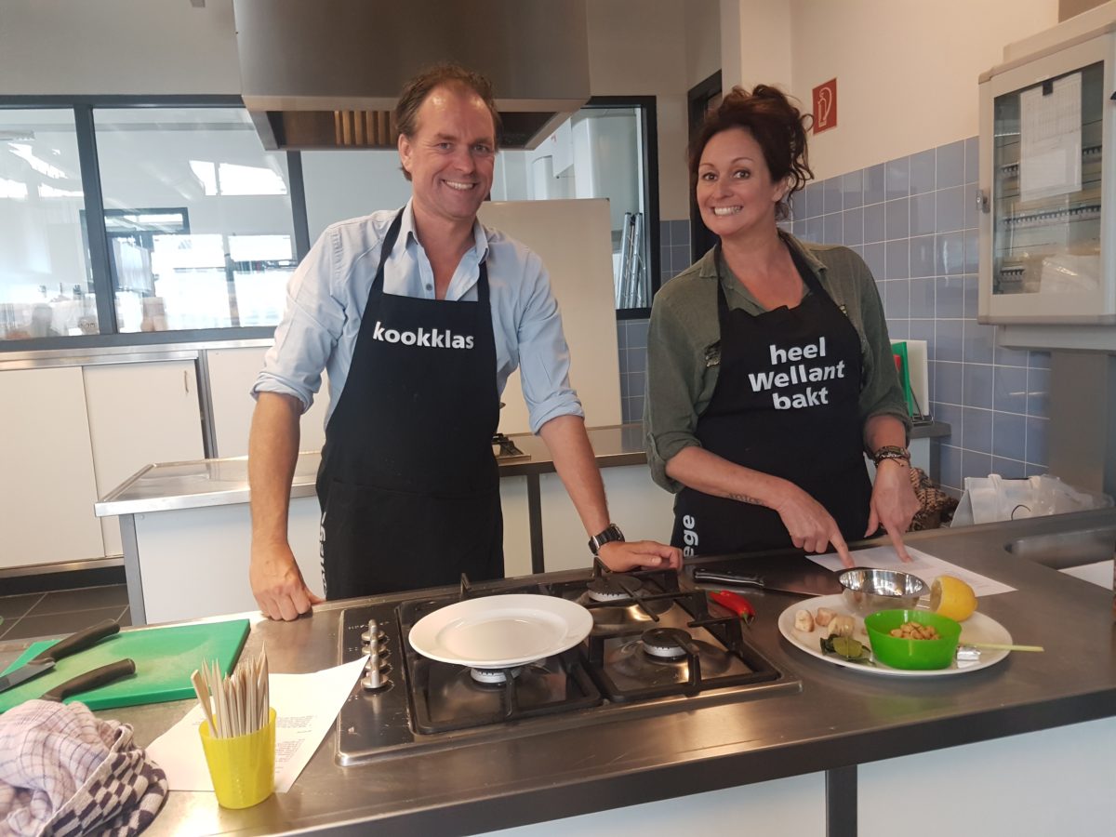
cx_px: 558
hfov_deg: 67.3
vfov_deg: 53.1
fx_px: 838
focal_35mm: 26
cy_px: 418
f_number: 1.7
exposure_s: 1/100
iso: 200
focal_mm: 4.2
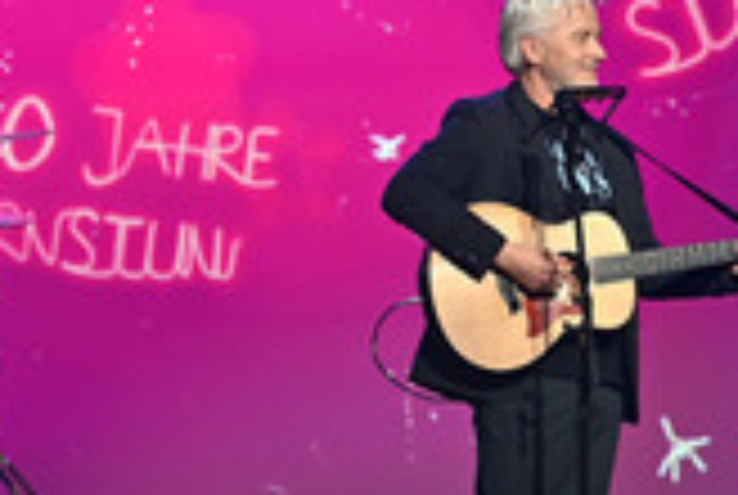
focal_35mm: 479
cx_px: 310
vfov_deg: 2.9
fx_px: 9837
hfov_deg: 4.3
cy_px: 153
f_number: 2.8
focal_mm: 175
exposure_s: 1/400
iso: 2000
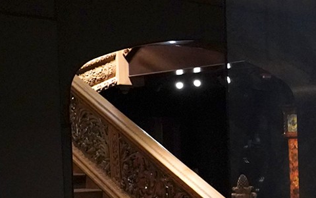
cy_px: 166
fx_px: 732
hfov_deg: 19.7
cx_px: 527
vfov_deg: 15.2
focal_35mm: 85
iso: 8000
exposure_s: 1/100
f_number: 2.8
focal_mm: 20
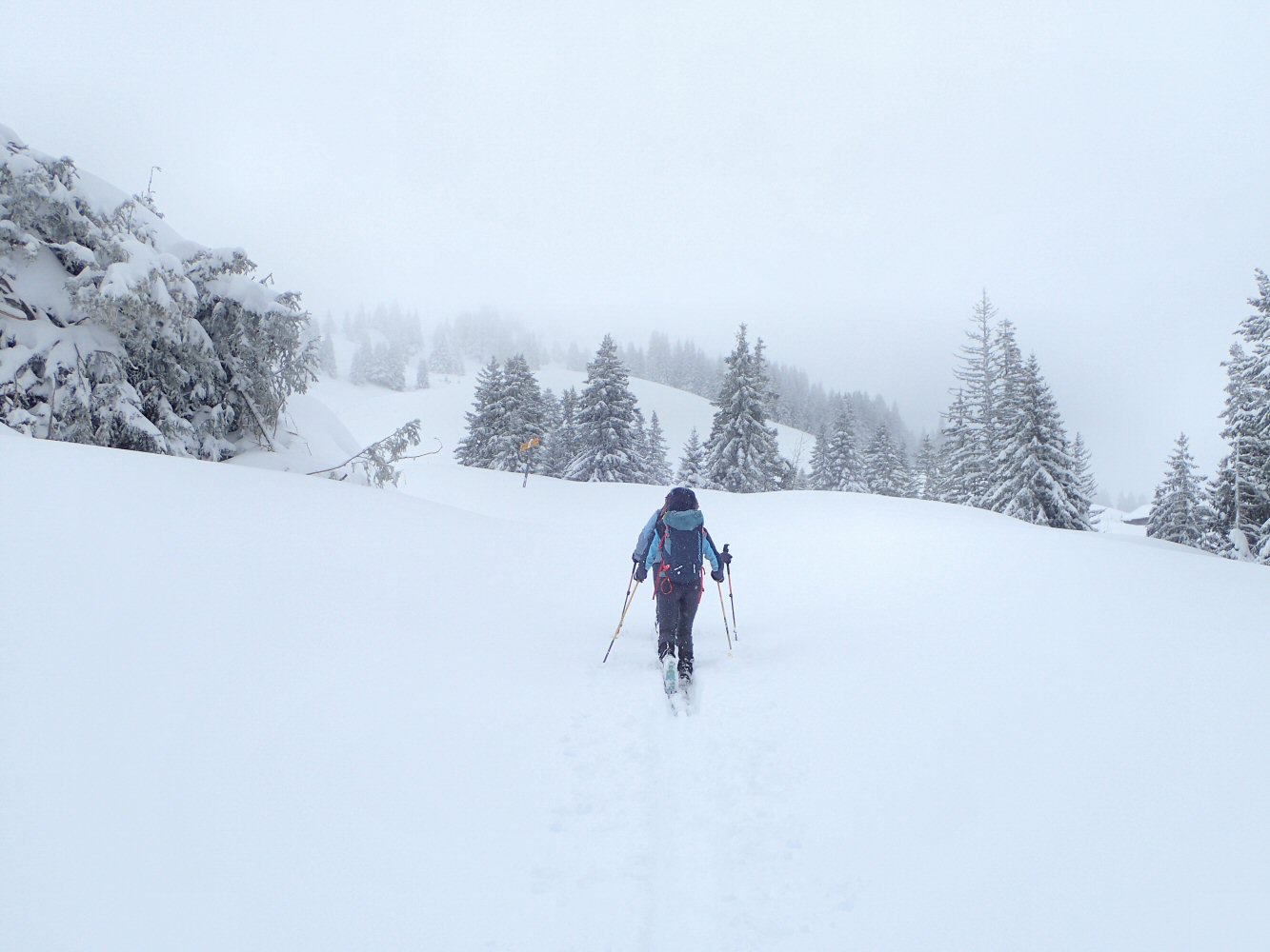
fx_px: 1578
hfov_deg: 43.8
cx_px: 635
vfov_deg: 33.6
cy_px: 476
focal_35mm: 43
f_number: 4
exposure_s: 1/640
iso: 100
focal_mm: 7.86
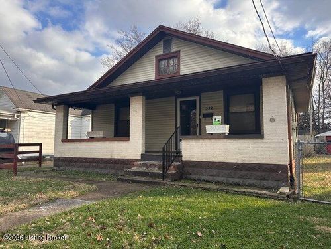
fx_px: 229
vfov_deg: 56.8
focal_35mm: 24
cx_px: 166
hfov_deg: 71.6
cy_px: 124
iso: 80
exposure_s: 1/1562
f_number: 1.78
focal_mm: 6.86
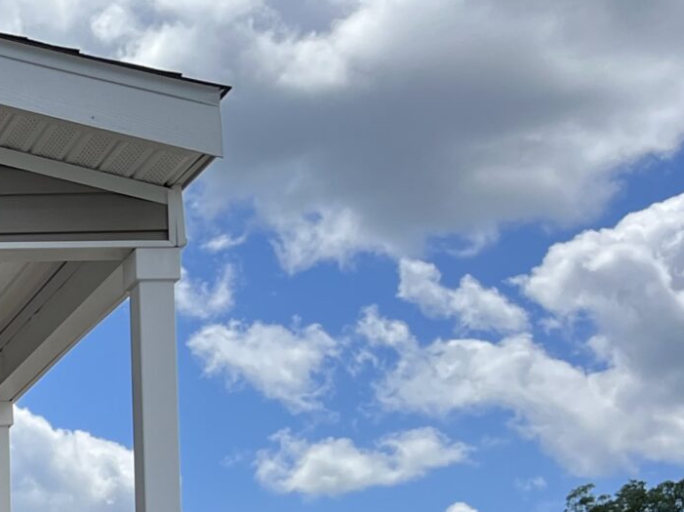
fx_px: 1876
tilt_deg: +3.0
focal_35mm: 95
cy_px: 725
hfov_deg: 17.3
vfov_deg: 14.7
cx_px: -512
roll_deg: +0.6
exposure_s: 1/2967
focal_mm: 5.1
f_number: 1.6
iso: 50
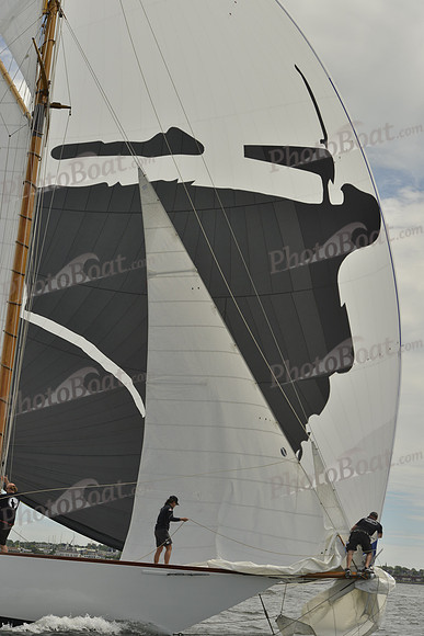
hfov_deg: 19.5
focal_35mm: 70
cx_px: 212
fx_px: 1236
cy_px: 318
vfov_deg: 28.8
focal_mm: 70
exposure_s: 1/1600
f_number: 9
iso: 280
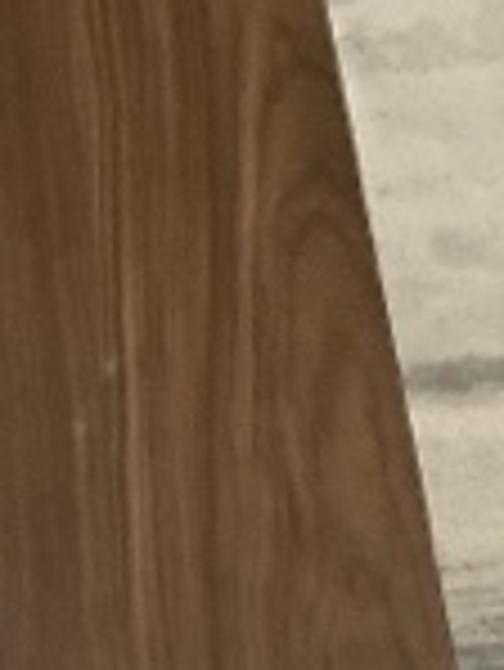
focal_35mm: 160
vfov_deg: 11.1
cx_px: -108
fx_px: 3102
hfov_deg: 9.2
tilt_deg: -50.4
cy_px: 1398
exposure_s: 1/40
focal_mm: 3.3
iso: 320
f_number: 2.4
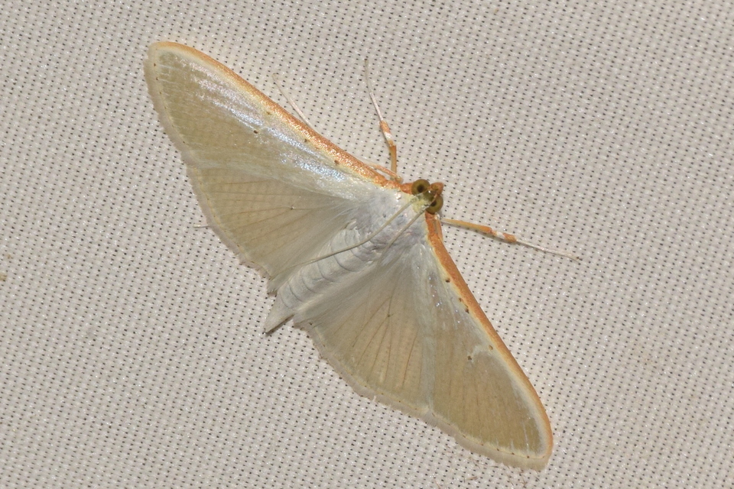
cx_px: 367
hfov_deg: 9.8
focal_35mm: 210
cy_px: 244
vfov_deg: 6.5
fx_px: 4281
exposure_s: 1/160
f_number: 14
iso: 500
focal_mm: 140
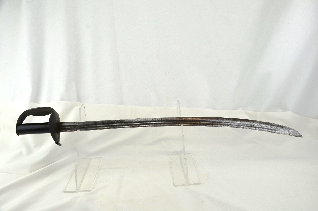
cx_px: 159
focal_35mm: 33
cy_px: 106
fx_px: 291
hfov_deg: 57.3
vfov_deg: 39.8
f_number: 5.6
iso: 200
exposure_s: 1/125
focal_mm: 22
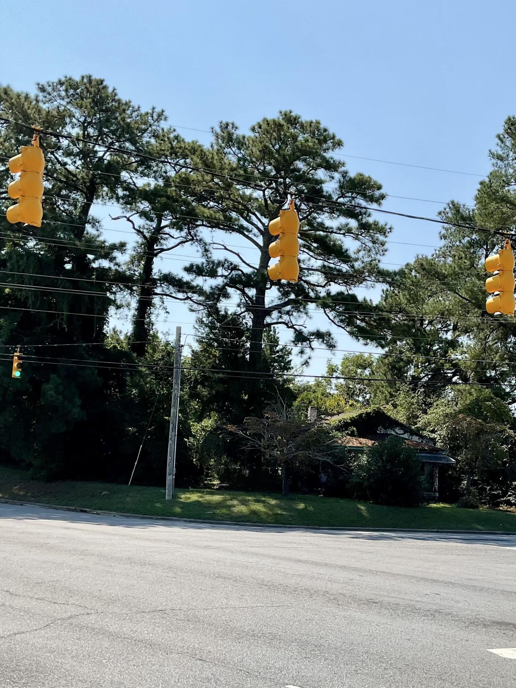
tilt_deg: +7.1
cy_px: 381
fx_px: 874
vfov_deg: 42.9
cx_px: 371
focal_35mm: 44
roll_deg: -1.1
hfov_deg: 32.4
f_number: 1.8
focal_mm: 3
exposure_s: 1/2320
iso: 16
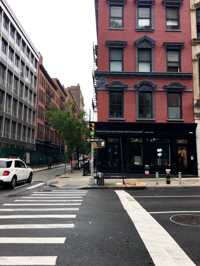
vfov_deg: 61.7
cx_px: 100
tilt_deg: +7.9
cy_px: 133
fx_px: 223
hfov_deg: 48.2
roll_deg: -1.4
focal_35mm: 29
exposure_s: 1/180
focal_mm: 4.15
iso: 25
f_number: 2.2
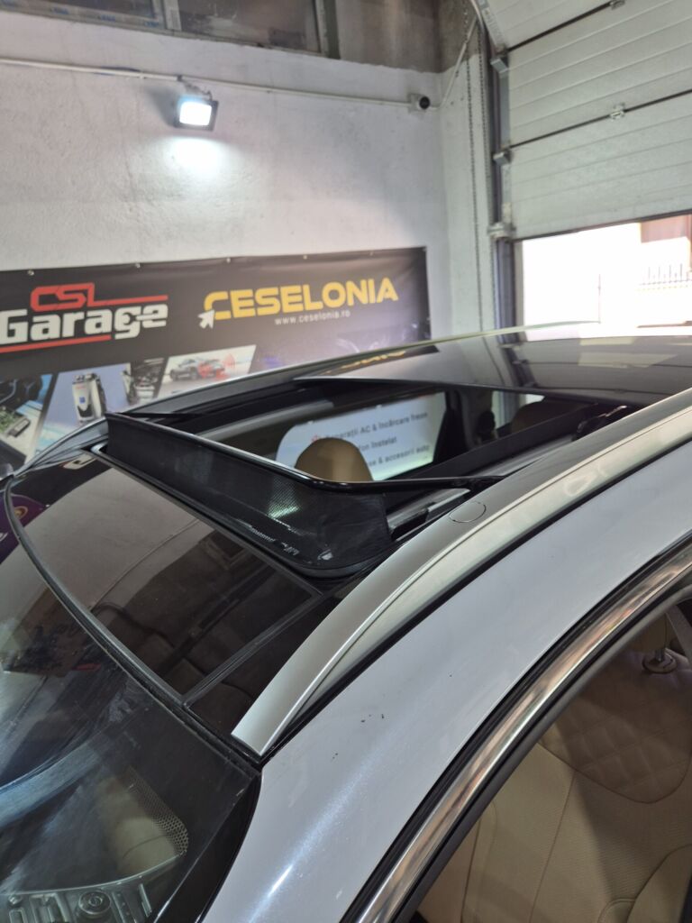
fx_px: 613
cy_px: 462
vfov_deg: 73.9
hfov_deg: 58.9
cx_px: 346
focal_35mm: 23
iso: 64
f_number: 1.8
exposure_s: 1/100
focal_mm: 5.4
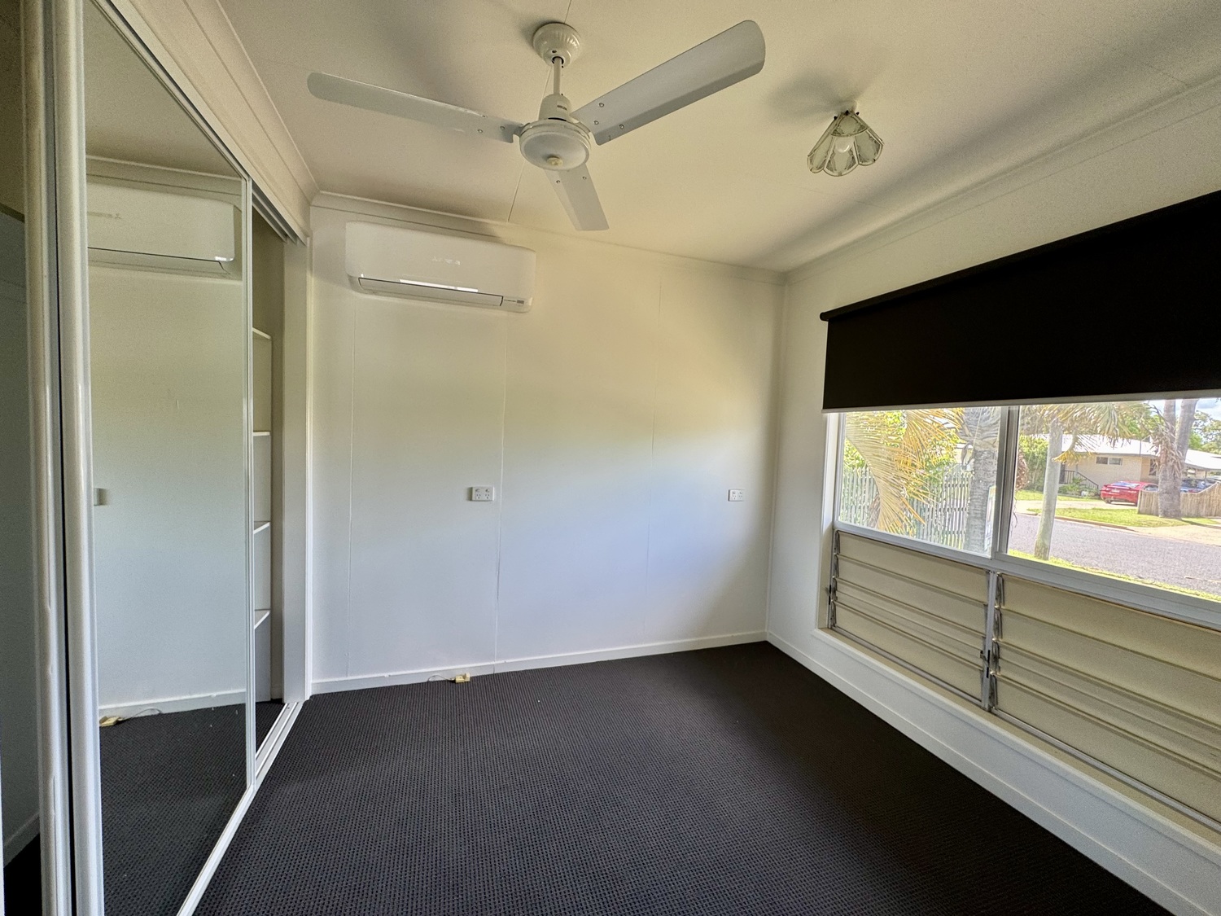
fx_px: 494
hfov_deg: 102.1
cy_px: 458
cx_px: 610
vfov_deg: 85.7
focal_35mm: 14
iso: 64
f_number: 2.2
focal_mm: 2.22
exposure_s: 1/99
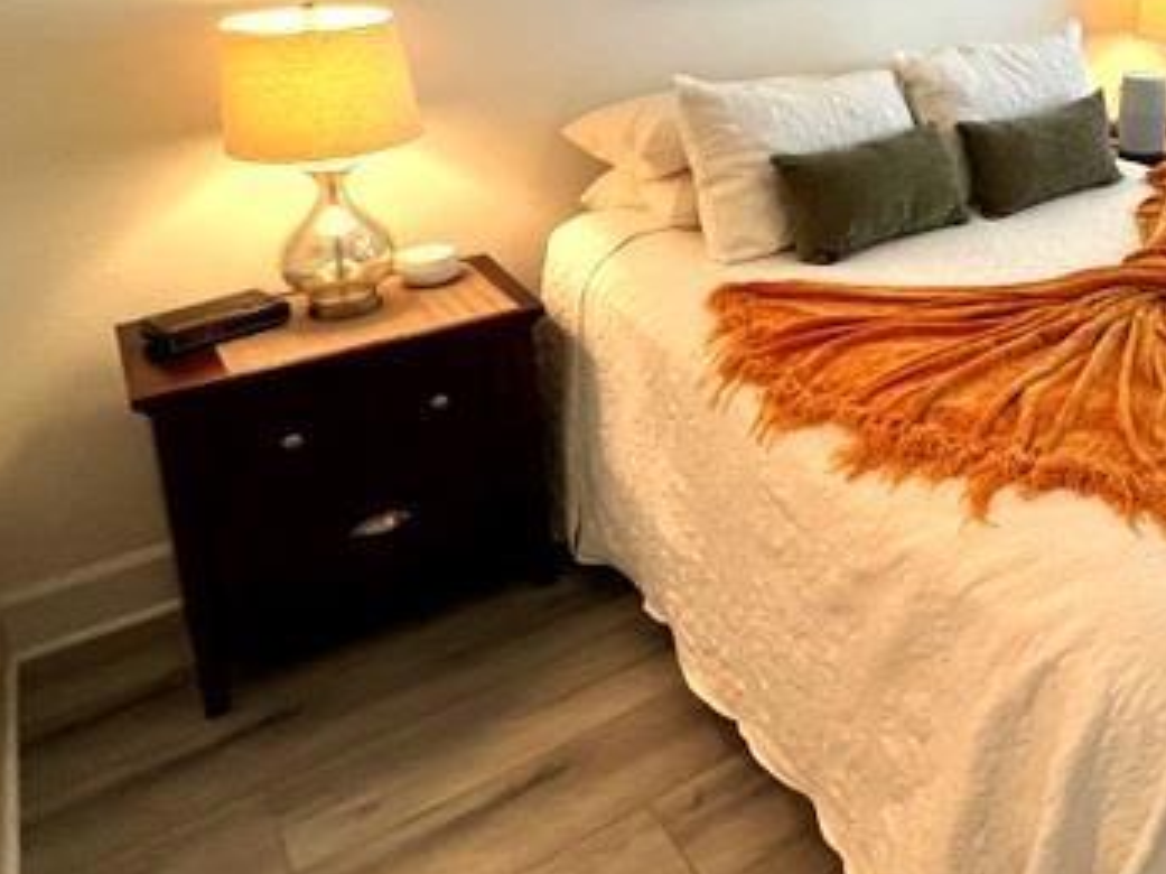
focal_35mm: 30
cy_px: 138
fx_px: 1010
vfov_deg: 43.8
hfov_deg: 52.2
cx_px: 1065
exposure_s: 1/120
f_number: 1.8
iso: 160
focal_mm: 1.57
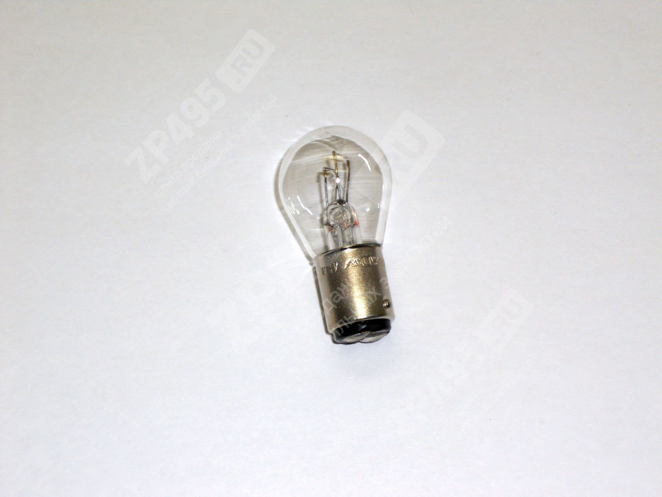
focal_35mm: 77
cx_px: 331
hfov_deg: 25.3
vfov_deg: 19.1
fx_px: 1473
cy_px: 248
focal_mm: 13.9
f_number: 5.9
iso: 80
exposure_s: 1/60
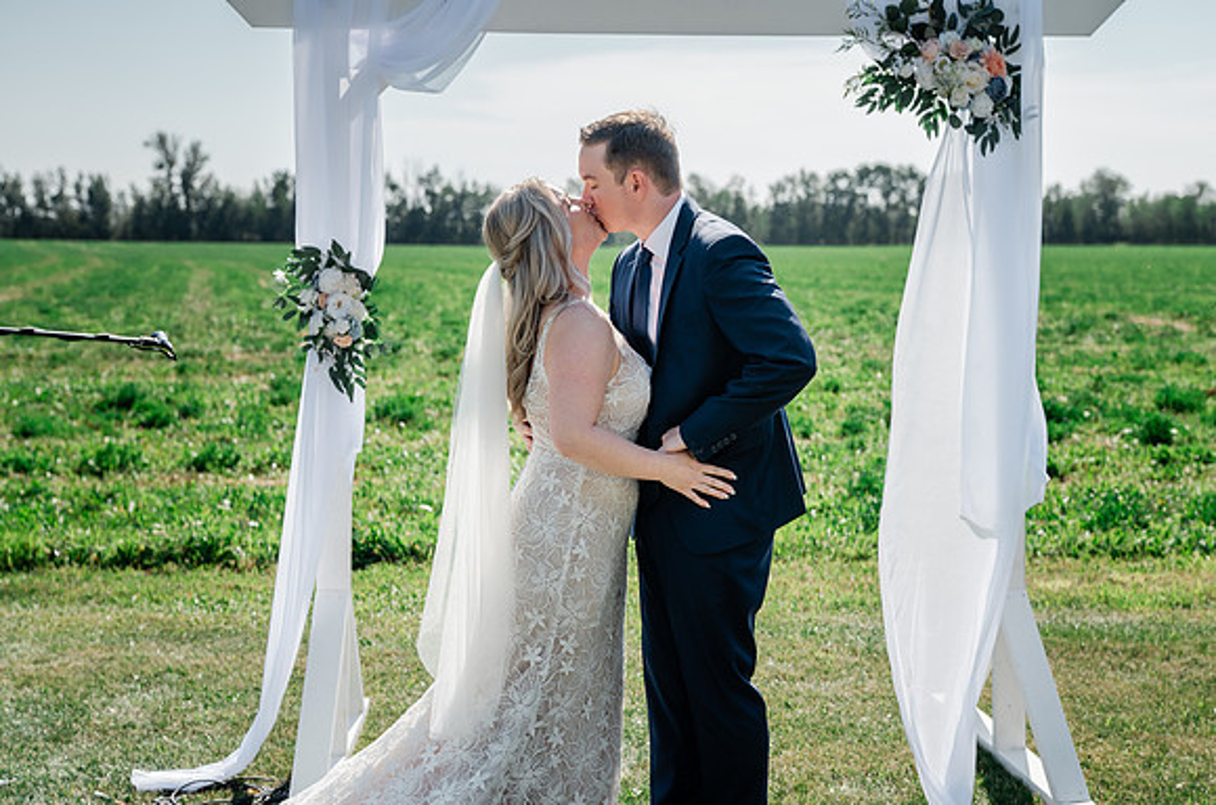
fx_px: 1750
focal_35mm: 52
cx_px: 661
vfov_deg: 25.9
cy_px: 478
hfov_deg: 38.3
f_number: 3.5
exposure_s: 1/200
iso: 250
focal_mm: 44
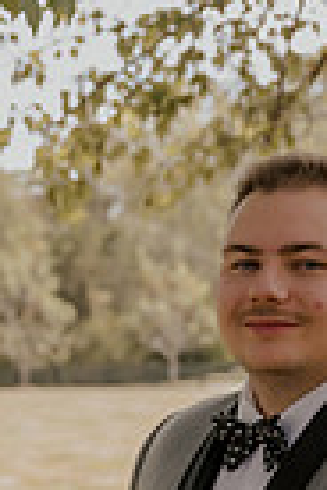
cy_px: 557
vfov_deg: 14.6
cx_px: 299
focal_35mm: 137
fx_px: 1866
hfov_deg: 10.0
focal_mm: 42
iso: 250
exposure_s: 1/400
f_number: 3.5
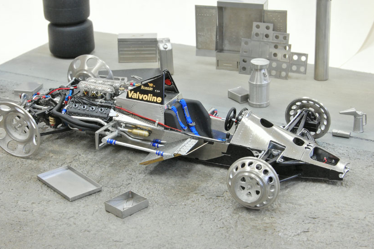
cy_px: 122
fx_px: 851
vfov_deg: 16.6
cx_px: 173
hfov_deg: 24.8
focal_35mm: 82
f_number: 20
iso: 400
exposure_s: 1/2.5
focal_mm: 50
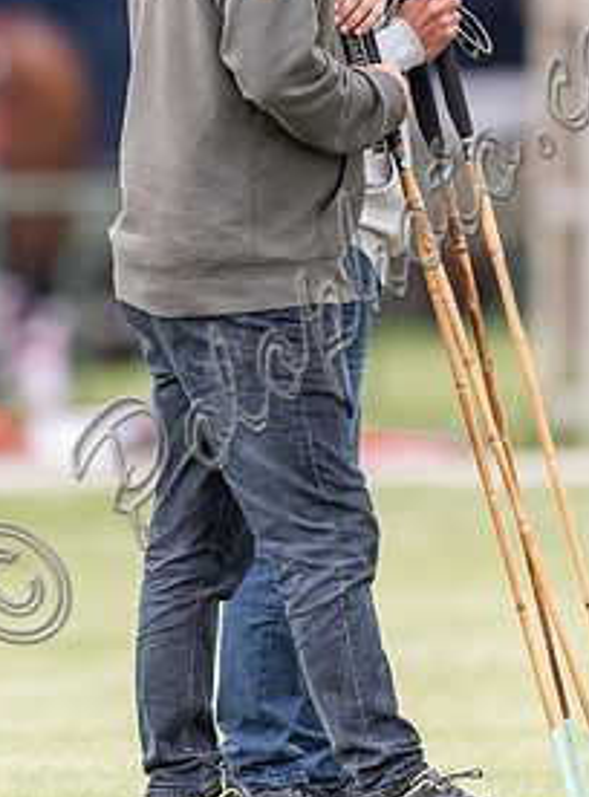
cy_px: 42
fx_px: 36504
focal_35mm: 1594
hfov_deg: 0.9
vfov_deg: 1.3
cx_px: 230
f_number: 4
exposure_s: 1/1250
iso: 800
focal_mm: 500
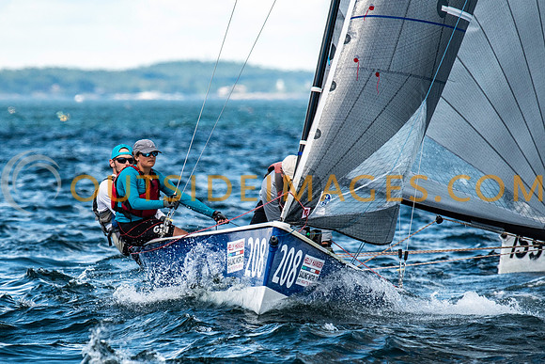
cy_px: 245
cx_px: 179
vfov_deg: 2.3
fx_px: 9162
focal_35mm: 605
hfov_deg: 3.4
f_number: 5
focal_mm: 300
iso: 500
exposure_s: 1/2500
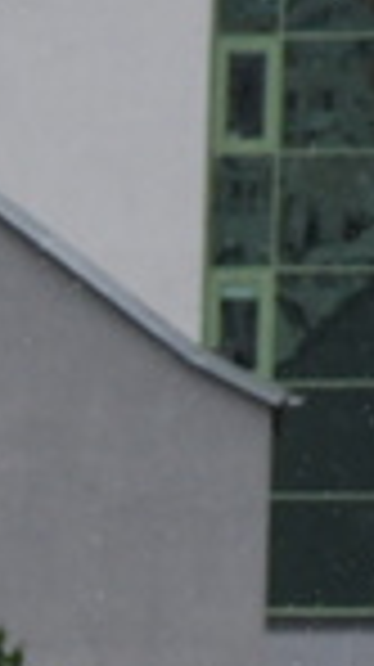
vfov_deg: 2.5
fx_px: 15144
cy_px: 1080
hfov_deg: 1.4
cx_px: -1138
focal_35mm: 857
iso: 1000
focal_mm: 95
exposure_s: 1/1000
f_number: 8
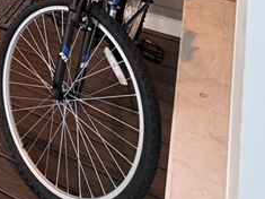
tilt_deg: -2.5
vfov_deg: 17.5
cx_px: -107
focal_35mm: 61
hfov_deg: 25.6
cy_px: -193
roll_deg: -2.0
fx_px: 467
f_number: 2.2
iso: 200
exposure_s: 1/60
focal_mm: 2.22
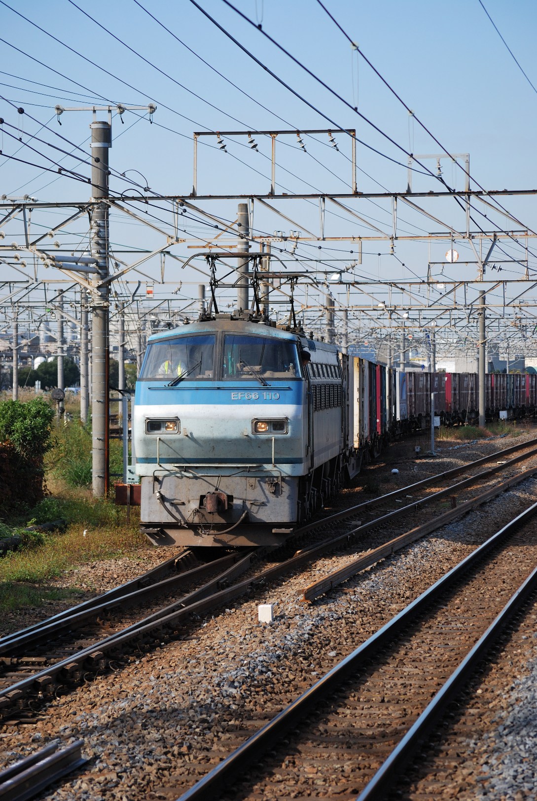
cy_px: 400
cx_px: 268
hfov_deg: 11.5
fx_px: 2676
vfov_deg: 17.0
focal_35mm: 120
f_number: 5.6
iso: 200
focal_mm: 80
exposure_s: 1/500
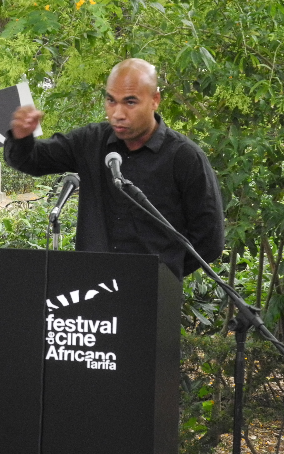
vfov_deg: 12.4
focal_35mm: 169
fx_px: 2093
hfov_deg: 7.7
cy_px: 226
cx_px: 23
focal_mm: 25.4
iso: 800
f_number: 4.5
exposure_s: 1/95.4
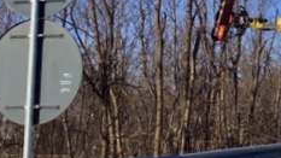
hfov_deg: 22.4
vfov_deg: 13.9
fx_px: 648
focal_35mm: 87
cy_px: 48
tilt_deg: +4.0
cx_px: 344
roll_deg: +2.4
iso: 25
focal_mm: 3.3
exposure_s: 1/1314
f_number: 2.4
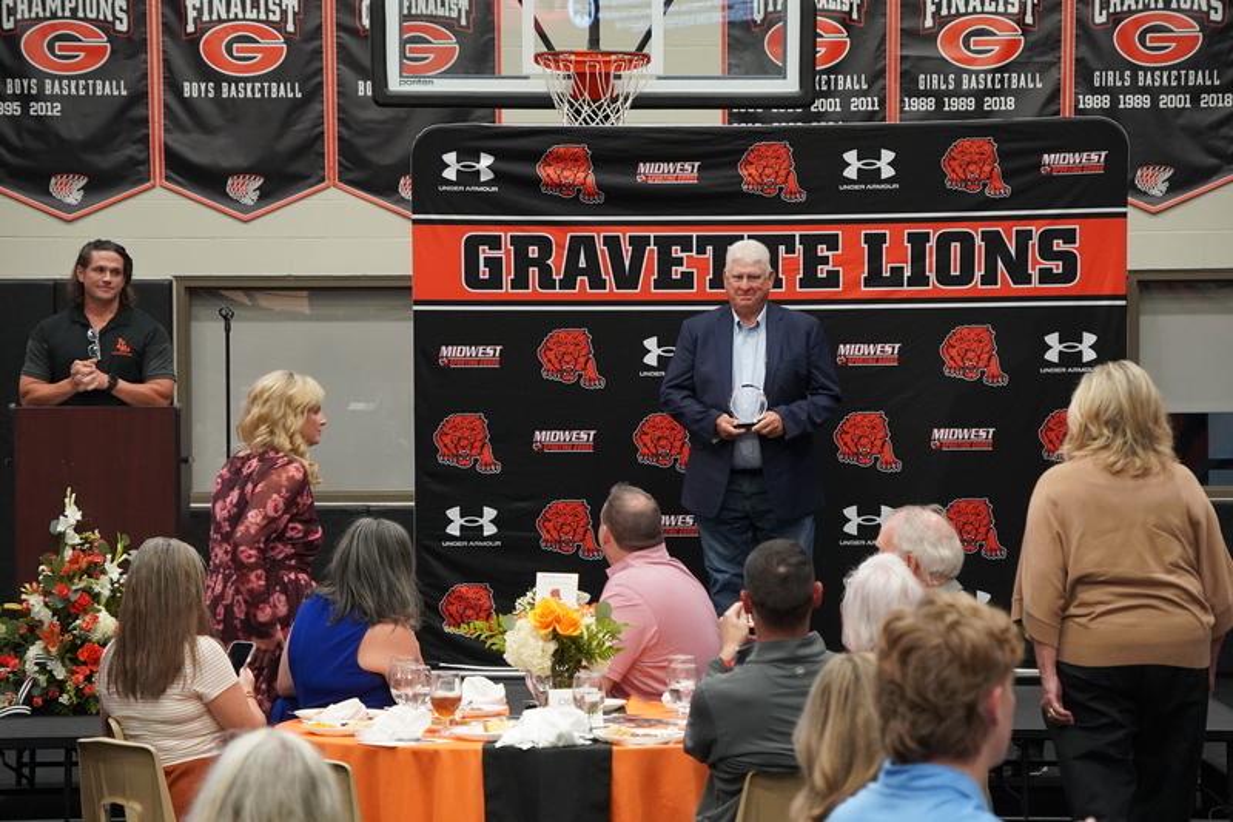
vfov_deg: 11.7
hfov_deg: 17.5
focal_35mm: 117
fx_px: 4006
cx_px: 616
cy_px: 411
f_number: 5
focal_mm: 78
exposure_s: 1/160
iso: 4000
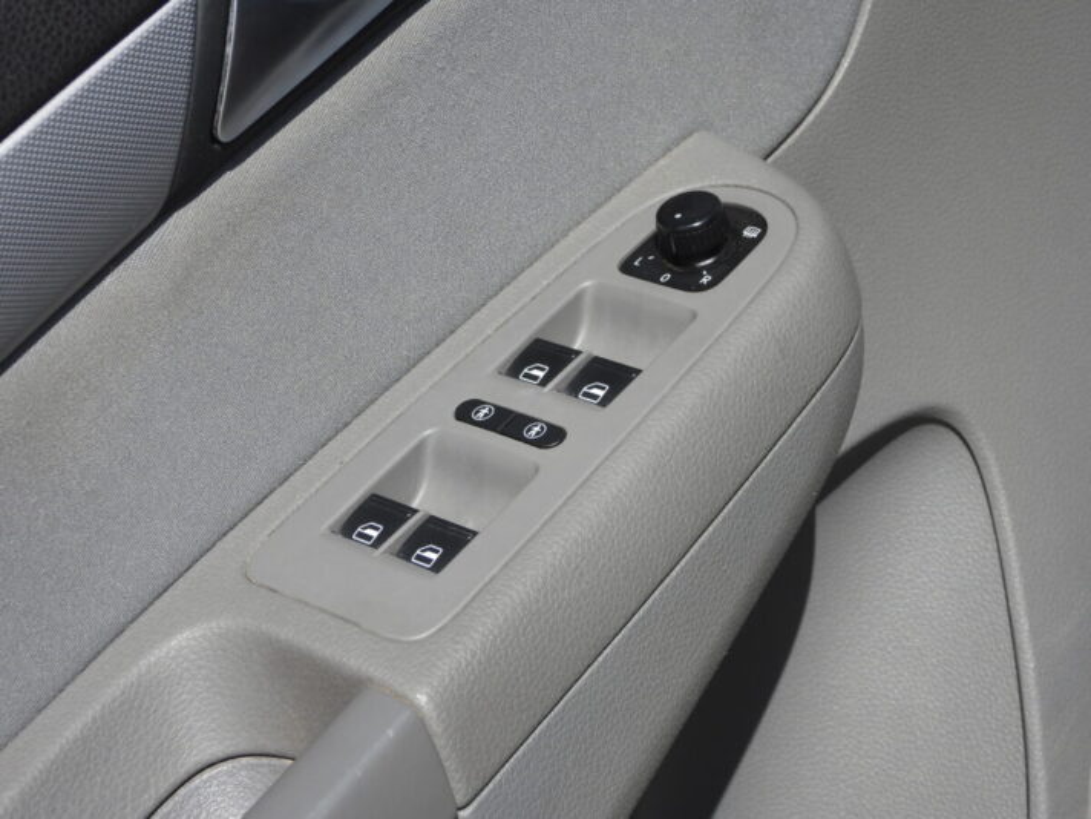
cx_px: 546
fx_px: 2679
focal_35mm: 85
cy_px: 410
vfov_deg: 17.4
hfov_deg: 23.0
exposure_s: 1/250
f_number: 3.5
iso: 100
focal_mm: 15.3
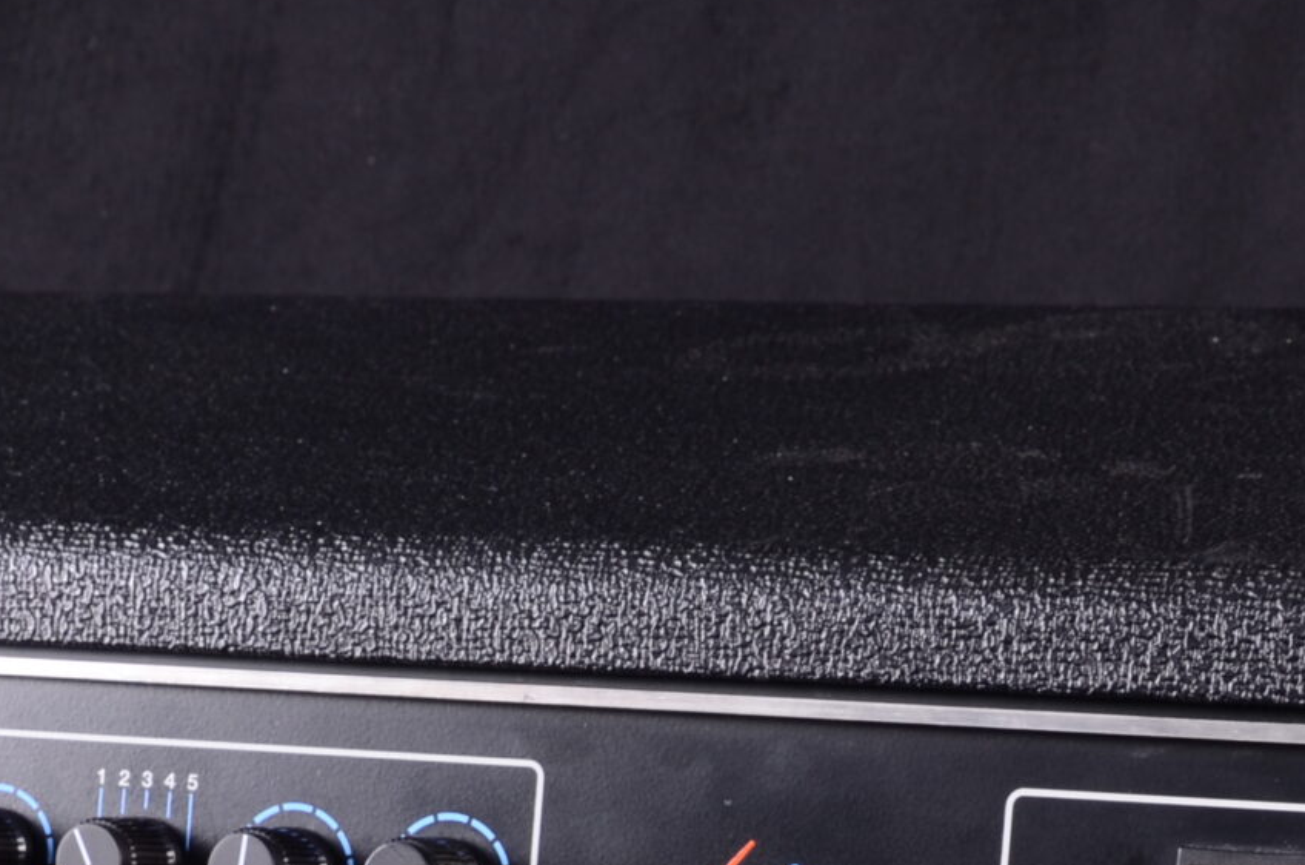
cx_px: 646
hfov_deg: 13.4
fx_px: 5572
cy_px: 1171
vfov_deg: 8.7
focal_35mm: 154
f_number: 11
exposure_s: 1/200
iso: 200
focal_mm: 34
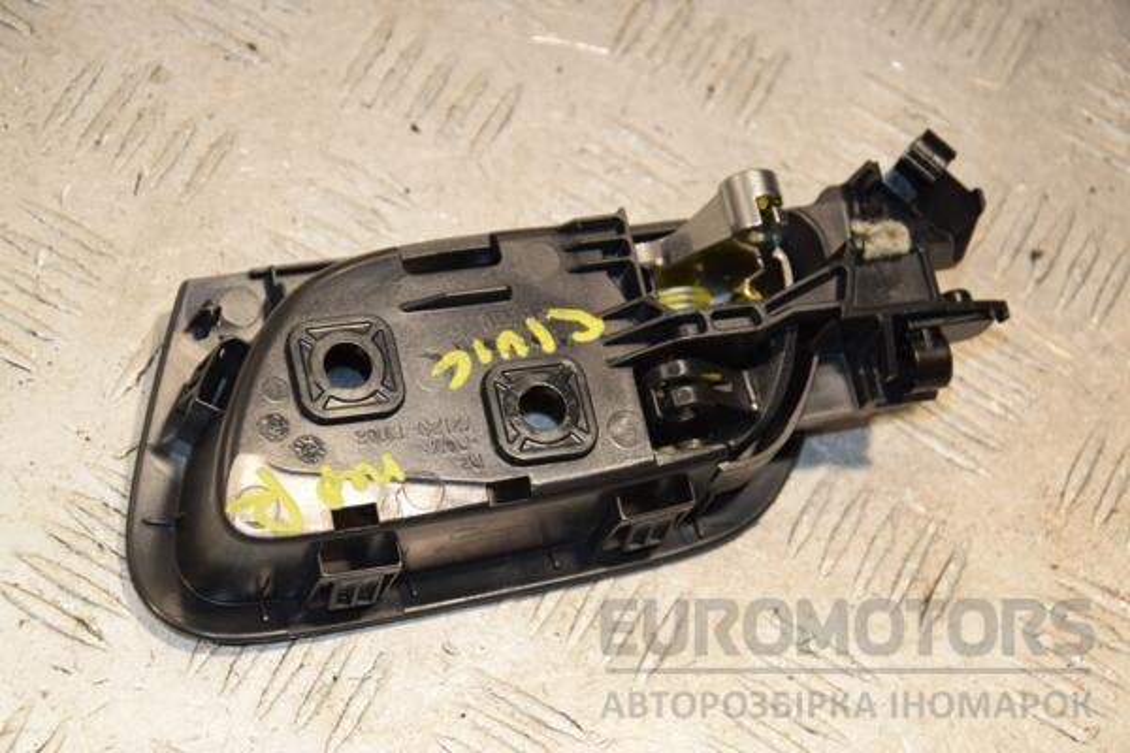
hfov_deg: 18.2
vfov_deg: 12.2
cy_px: 376
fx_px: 3531
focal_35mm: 112
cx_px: 565
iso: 800
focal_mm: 75
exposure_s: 1/200
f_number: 7.1
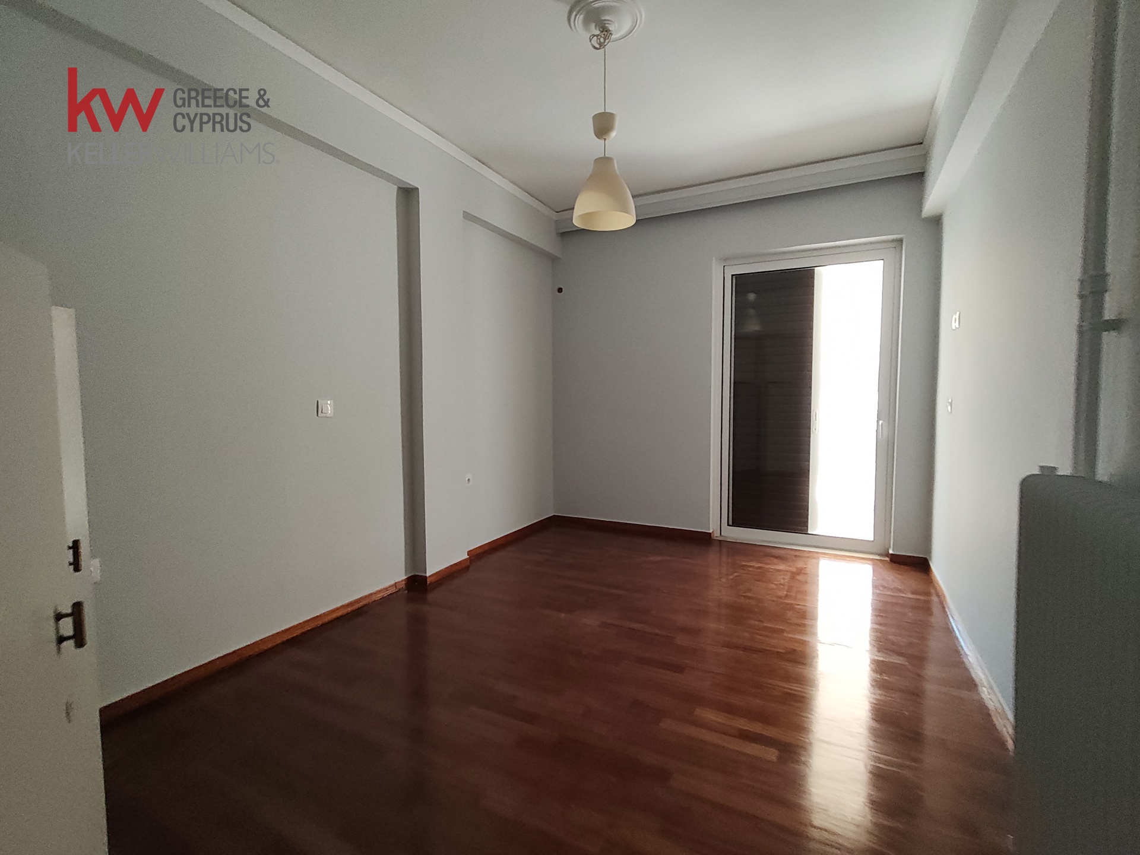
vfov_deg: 81.7
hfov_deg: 98.2
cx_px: 570
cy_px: 428
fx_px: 494
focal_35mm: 15
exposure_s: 1/56.9
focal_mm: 1.67
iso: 250
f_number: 2.2
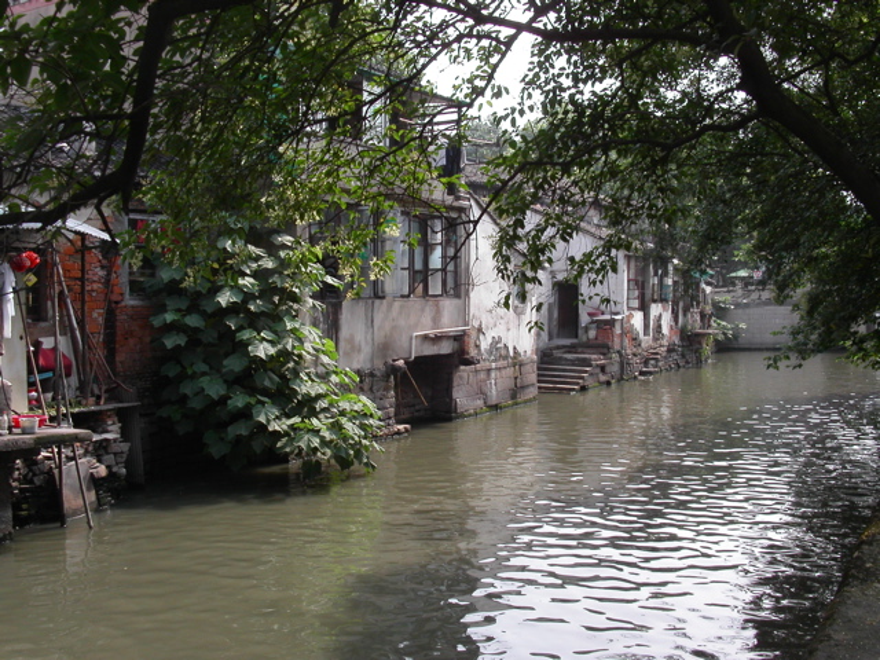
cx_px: 440
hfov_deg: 49.0
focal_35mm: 38
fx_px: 966
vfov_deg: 37.7
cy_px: 330
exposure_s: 1/180
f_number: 6.7
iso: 100
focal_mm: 7.8
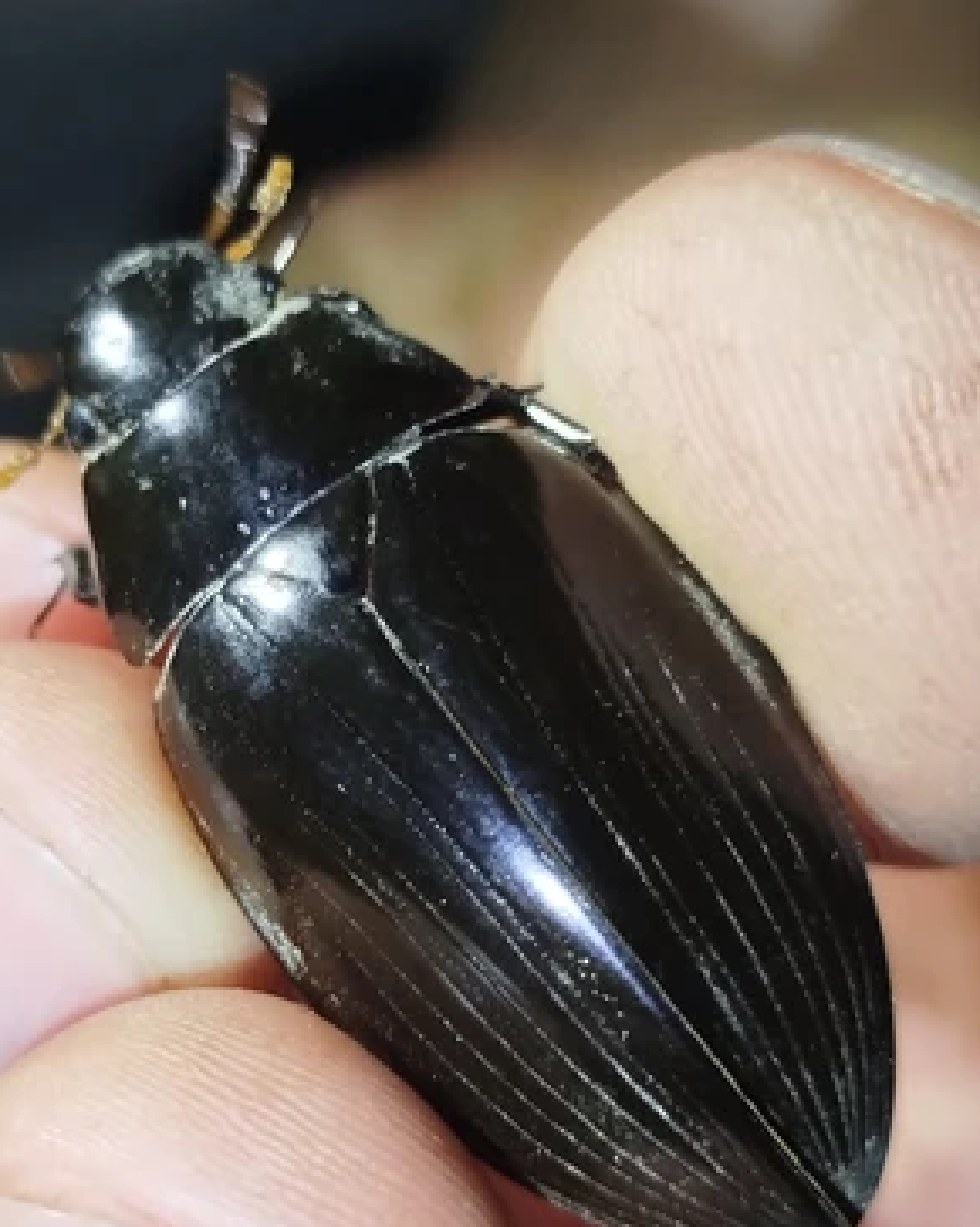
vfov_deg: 30.5
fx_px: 2250
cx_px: 375
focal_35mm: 62
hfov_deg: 24.5
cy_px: 663
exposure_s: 1/50
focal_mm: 5.31
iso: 125
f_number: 1.7
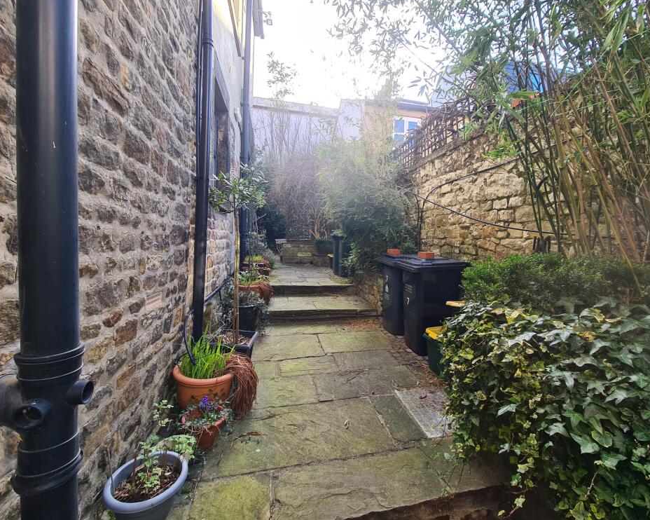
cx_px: 342
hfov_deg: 100.6
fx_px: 269
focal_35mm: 14
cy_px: 252
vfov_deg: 87.9
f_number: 2.2
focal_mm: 2.2
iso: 50
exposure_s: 1/111
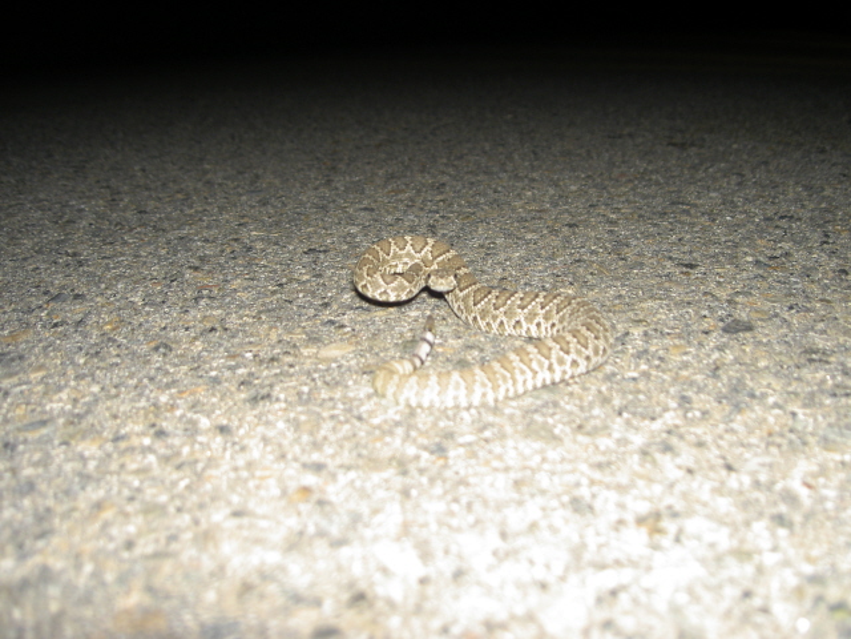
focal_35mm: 39
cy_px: 320
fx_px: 959
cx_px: 426
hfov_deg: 47.9
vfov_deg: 36.8
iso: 100
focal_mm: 8
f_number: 2.8
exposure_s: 1/60
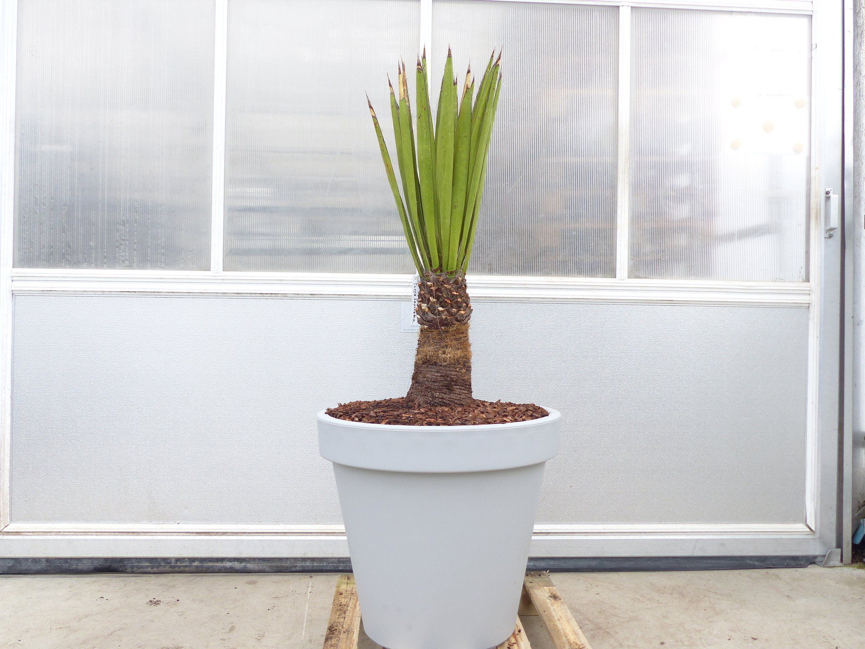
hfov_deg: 58.4
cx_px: 432
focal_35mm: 31
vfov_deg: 45.4
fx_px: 775
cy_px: 324
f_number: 2.8
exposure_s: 1/60
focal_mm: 5.6
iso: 100
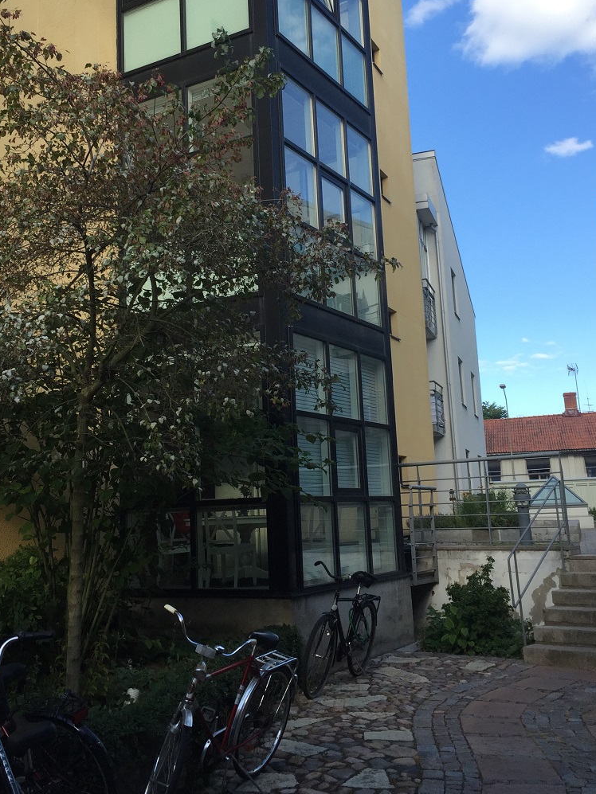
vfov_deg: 48.7
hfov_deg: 37.7
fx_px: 872
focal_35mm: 38
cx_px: 268
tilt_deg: +14.0
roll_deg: +3.0
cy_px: 327
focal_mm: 4.15
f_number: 2.2
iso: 32
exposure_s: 1/775
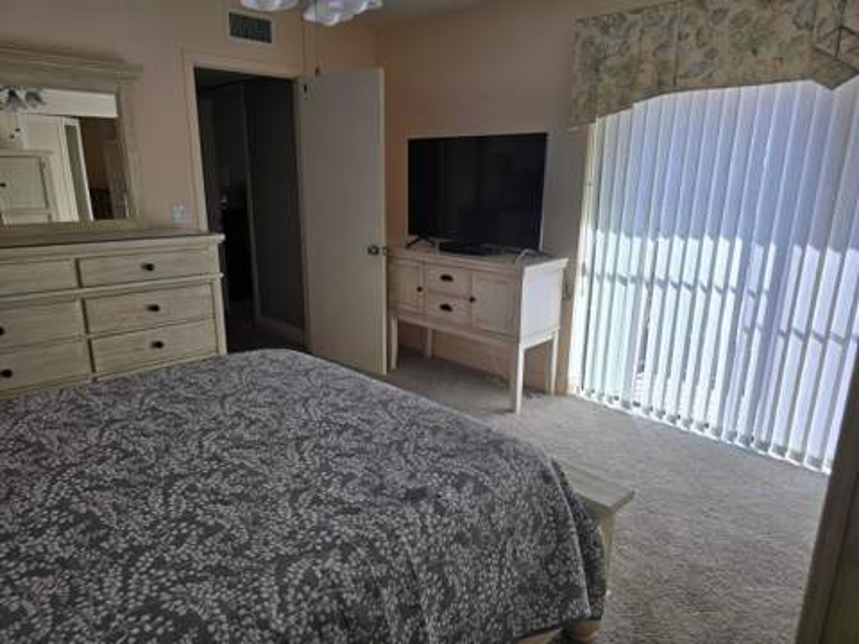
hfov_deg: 73.9
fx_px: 571
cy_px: 322
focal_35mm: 23
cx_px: 430
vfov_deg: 58.9
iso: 16
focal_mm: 6.3
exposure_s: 1/180
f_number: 1.7
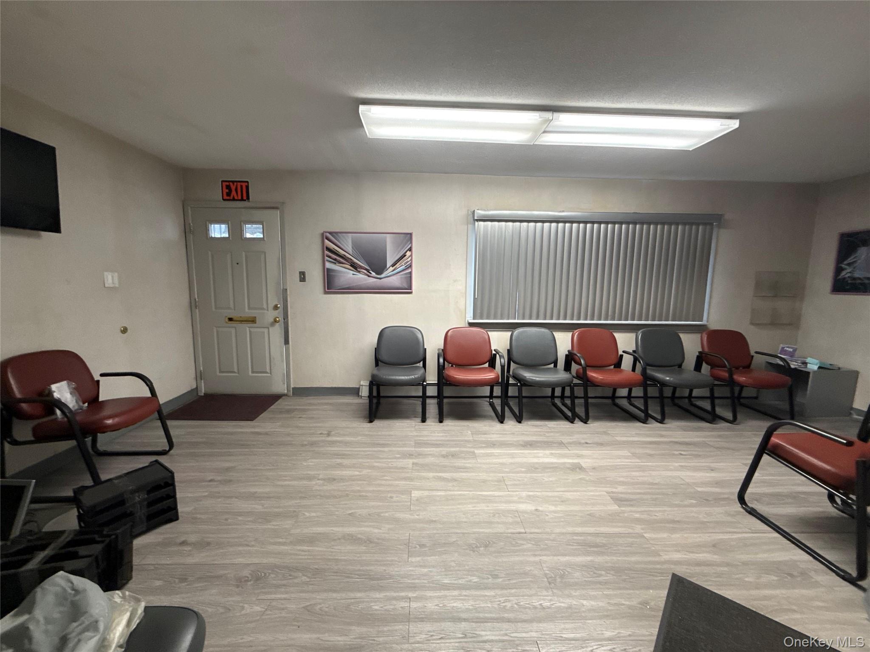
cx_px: 435
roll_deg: +0.4
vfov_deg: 85.7
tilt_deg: -4.7
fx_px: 352
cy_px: 326
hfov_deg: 102.1
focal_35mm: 14
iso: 250
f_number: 2.2
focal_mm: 2.22
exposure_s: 1/60
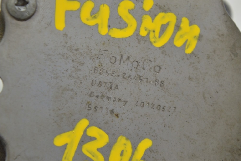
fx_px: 559
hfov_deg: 24.3
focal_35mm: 84
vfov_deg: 16.4
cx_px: 119
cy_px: 81
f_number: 5.6
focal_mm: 55
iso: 400
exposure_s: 1/20
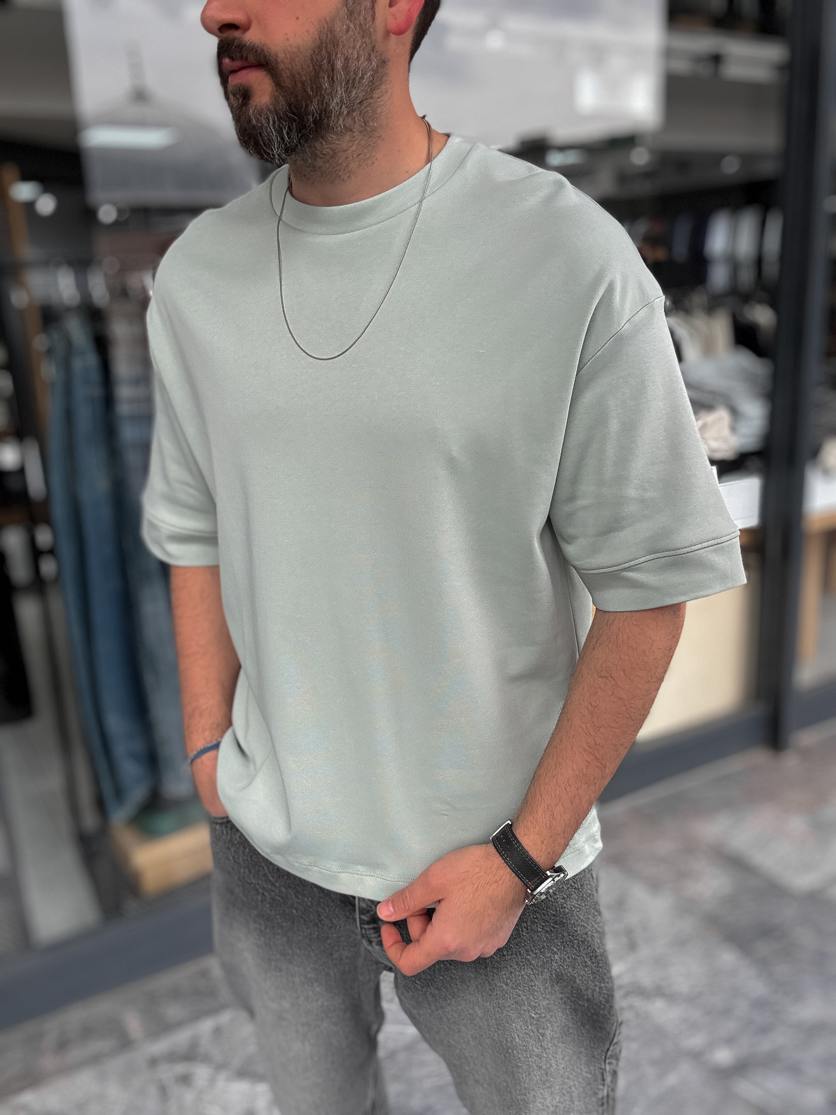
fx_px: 966
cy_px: 558
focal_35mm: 30
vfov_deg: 60.0
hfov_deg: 46.8
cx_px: 418
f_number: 1.9
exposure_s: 1/180
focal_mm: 2.69
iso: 25
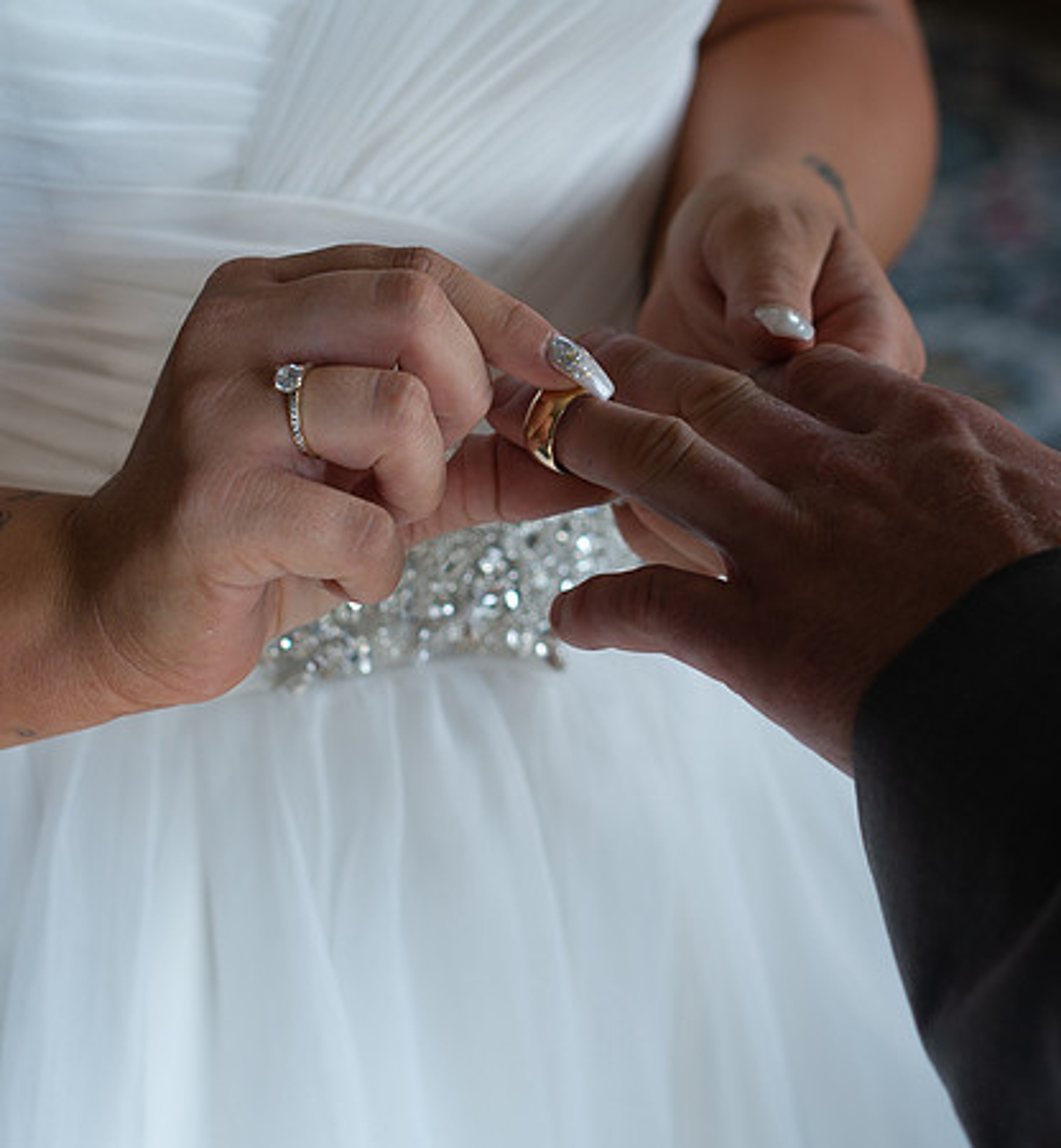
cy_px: 392
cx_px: 596
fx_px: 3092
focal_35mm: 86
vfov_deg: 21.0
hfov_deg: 19.5
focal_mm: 35
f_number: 3.2
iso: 100
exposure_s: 1/125
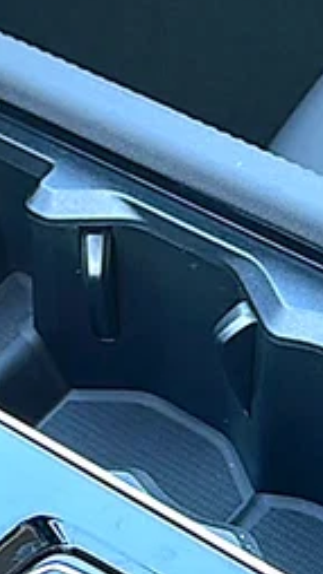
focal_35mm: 108
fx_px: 1643
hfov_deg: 11.2
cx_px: 75
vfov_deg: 19.4
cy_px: 521
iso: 100
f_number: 1.78
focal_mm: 6.86
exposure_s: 1/49
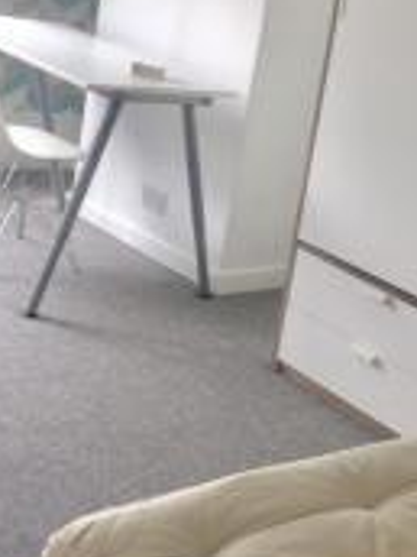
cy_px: 288
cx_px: 360
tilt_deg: -17.2
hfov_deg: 20.7
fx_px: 1124
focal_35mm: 70
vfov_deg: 27.8
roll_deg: -12.3
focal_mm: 4.15
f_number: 2.2
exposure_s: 1/50
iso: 32
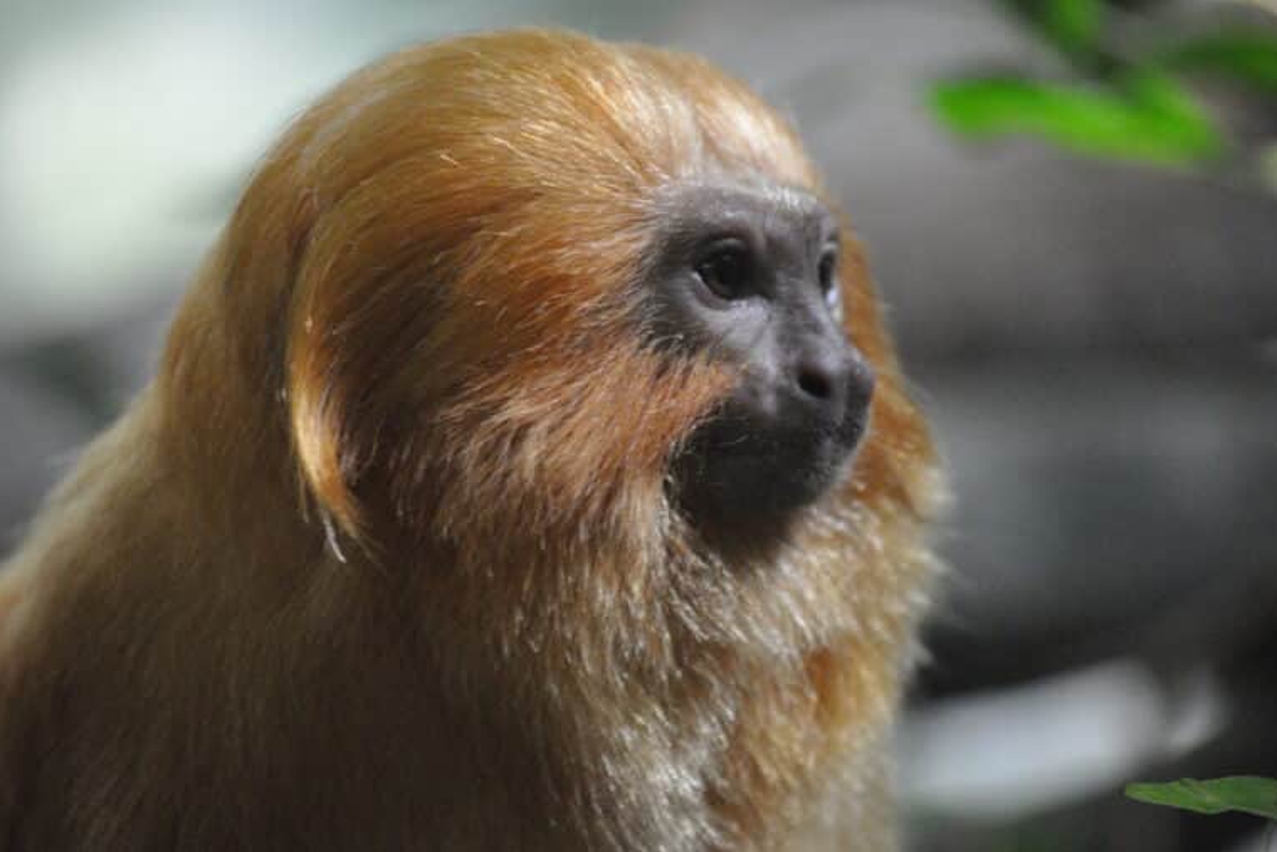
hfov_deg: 9.4
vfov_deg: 6.3
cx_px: 642
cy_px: 427
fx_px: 7787
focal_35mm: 220
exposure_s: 1/125
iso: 3200
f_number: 5
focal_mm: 145
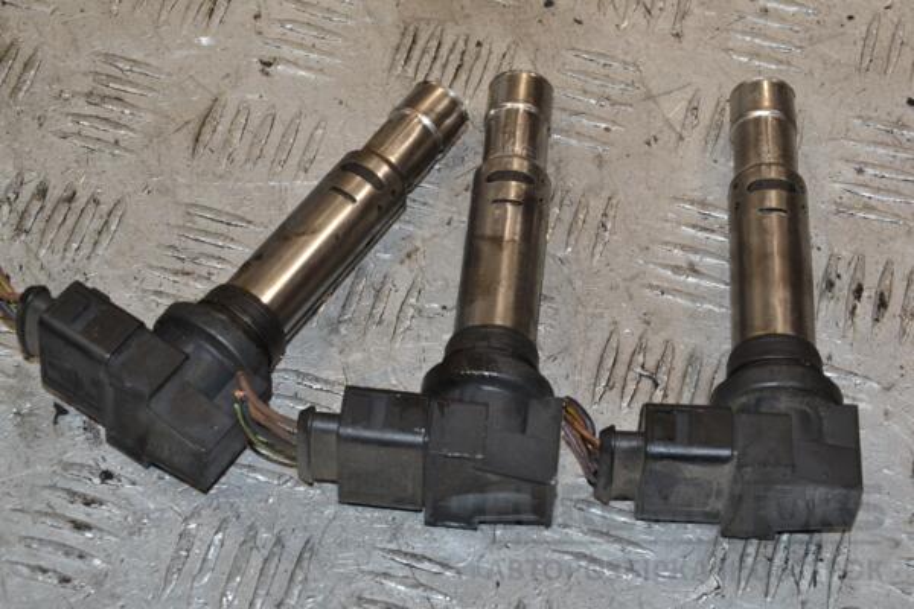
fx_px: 2209
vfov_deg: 15.7
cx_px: 457
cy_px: 304
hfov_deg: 23.4
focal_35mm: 87
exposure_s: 1/200
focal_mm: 58
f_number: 11
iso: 800
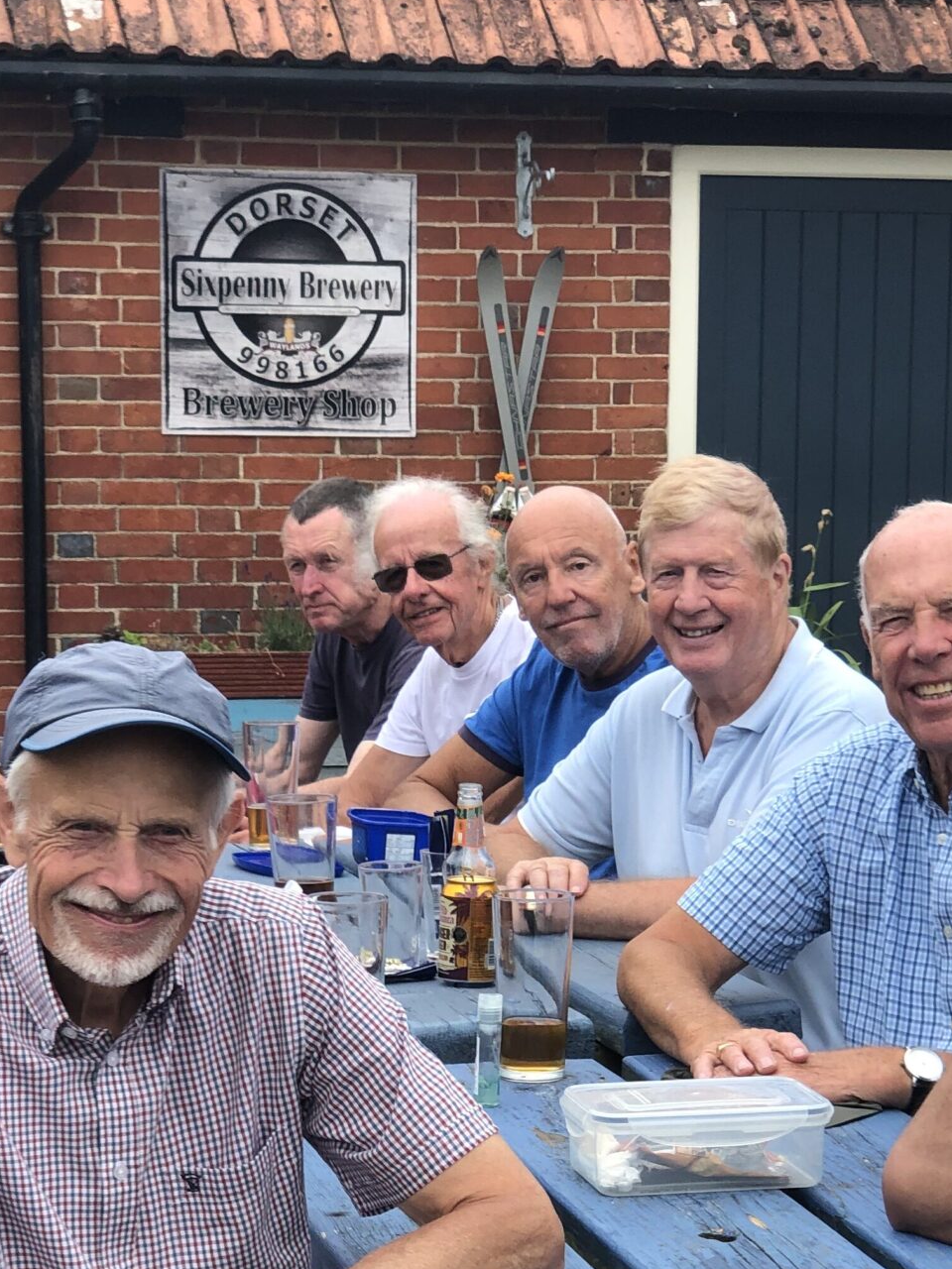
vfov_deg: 18.6
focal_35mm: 104
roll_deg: +0.8
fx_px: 3814
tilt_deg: -9.6
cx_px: 454
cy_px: 1119
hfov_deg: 14.2
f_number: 2.4
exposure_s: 1/296
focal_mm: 6
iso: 16
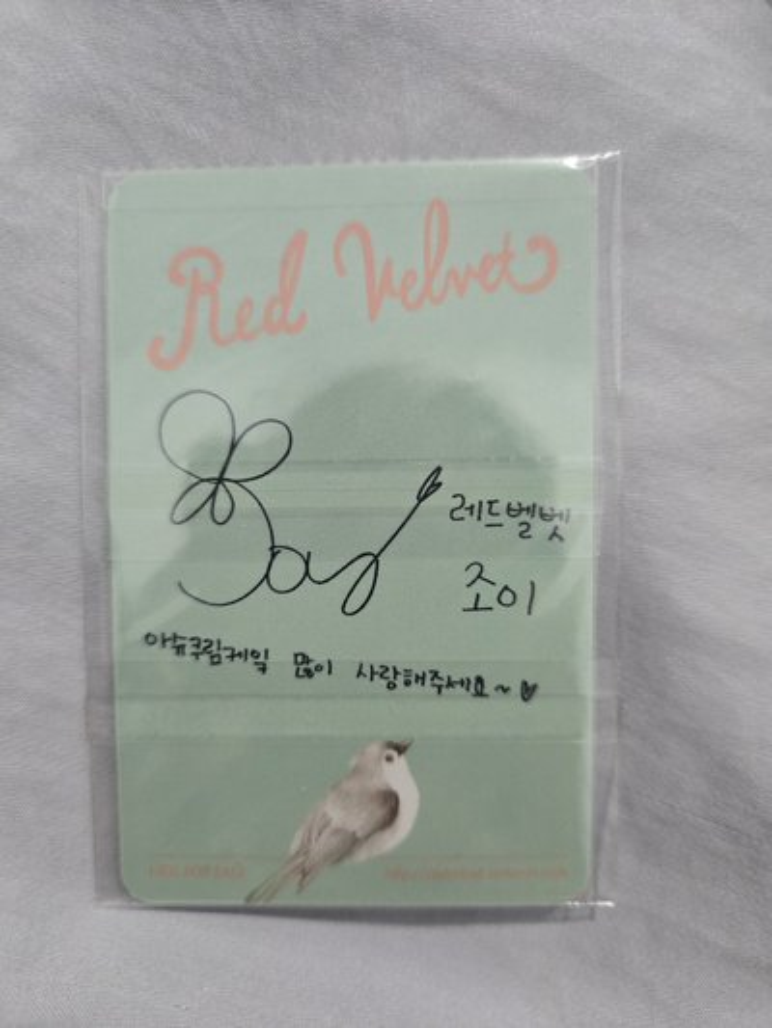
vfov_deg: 73.9
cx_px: 386
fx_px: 684
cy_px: 514
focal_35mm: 23
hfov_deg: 58.9
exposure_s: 1/60
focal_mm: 5.4
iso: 500
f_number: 1.8
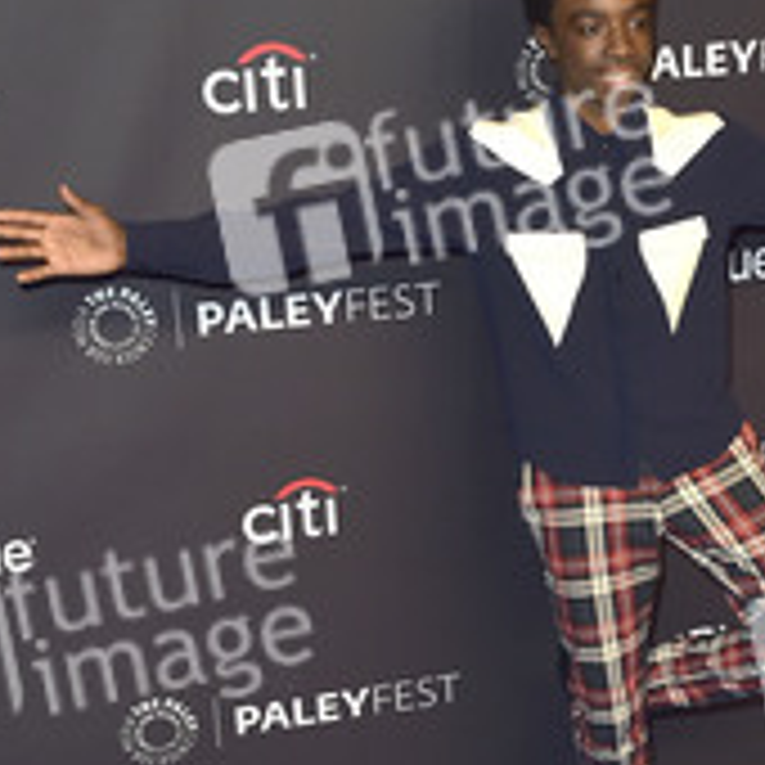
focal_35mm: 68
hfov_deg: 25.1
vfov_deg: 25.3
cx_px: 574
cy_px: 414
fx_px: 1700
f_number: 6.3
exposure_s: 1/250
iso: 250
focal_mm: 34
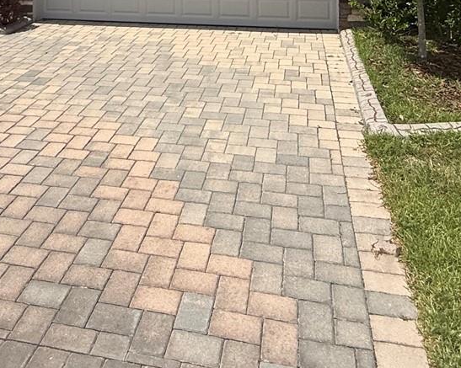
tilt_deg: +3.9
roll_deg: +1.6
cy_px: -83
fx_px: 545
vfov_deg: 31.0
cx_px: 175
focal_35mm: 40
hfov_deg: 45.5
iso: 50
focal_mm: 2.22
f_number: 2.2
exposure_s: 1/2976
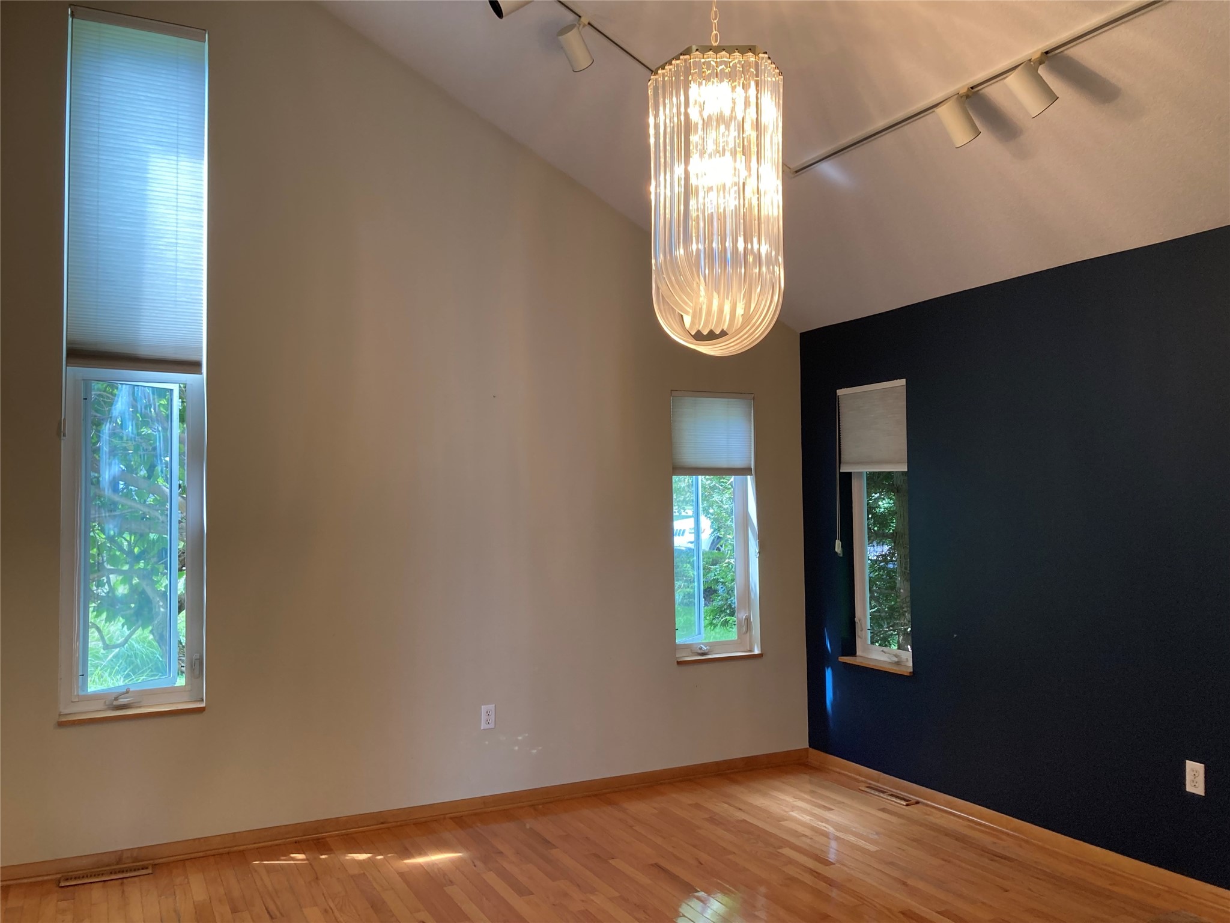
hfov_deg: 63.4
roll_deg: +0.1
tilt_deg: +3.4
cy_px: 462
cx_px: 615
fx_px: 995
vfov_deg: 49.7
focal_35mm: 28
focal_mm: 3.99
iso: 50
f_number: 1.8
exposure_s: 1/60
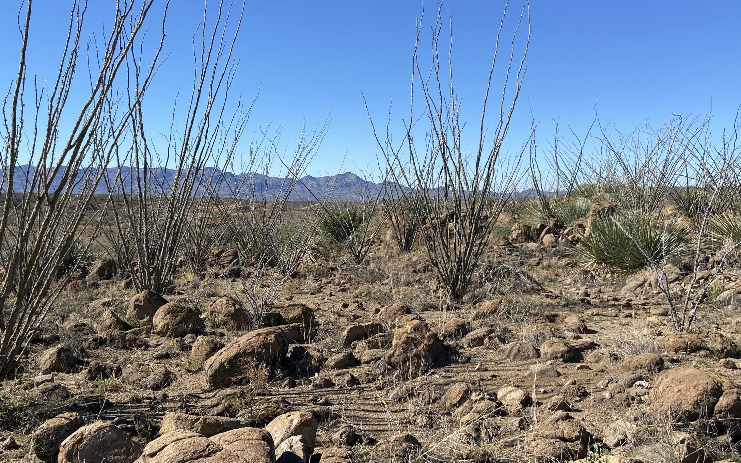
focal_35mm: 38
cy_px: 194
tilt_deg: -2.3
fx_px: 767
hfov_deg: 51.4
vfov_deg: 33.5
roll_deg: -0.9
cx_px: 318
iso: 32
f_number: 1.8
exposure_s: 1/2967
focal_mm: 4.25
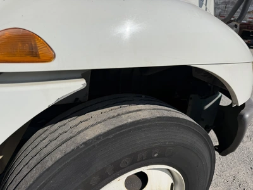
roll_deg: -5.1
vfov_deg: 56.8
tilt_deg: -23.0
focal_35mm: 24
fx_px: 175
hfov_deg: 71.6
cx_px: 126
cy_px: 95
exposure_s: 1/10309
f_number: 1.78
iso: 80
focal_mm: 6.76
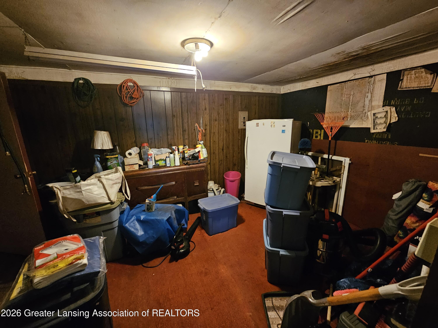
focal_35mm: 13
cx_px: 219
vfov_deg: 89.9
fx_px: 164
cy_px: 164
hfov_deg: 106.2
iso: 1250
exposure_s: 1/24
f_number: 2.2
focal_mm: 2.2
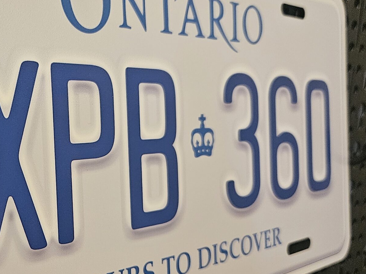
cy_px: 155
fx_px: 518
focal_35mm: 49
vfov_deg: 29.6
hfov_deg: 36.9
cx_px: 51
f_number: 1.8
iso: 640
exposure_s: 1/60
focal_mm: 5.4
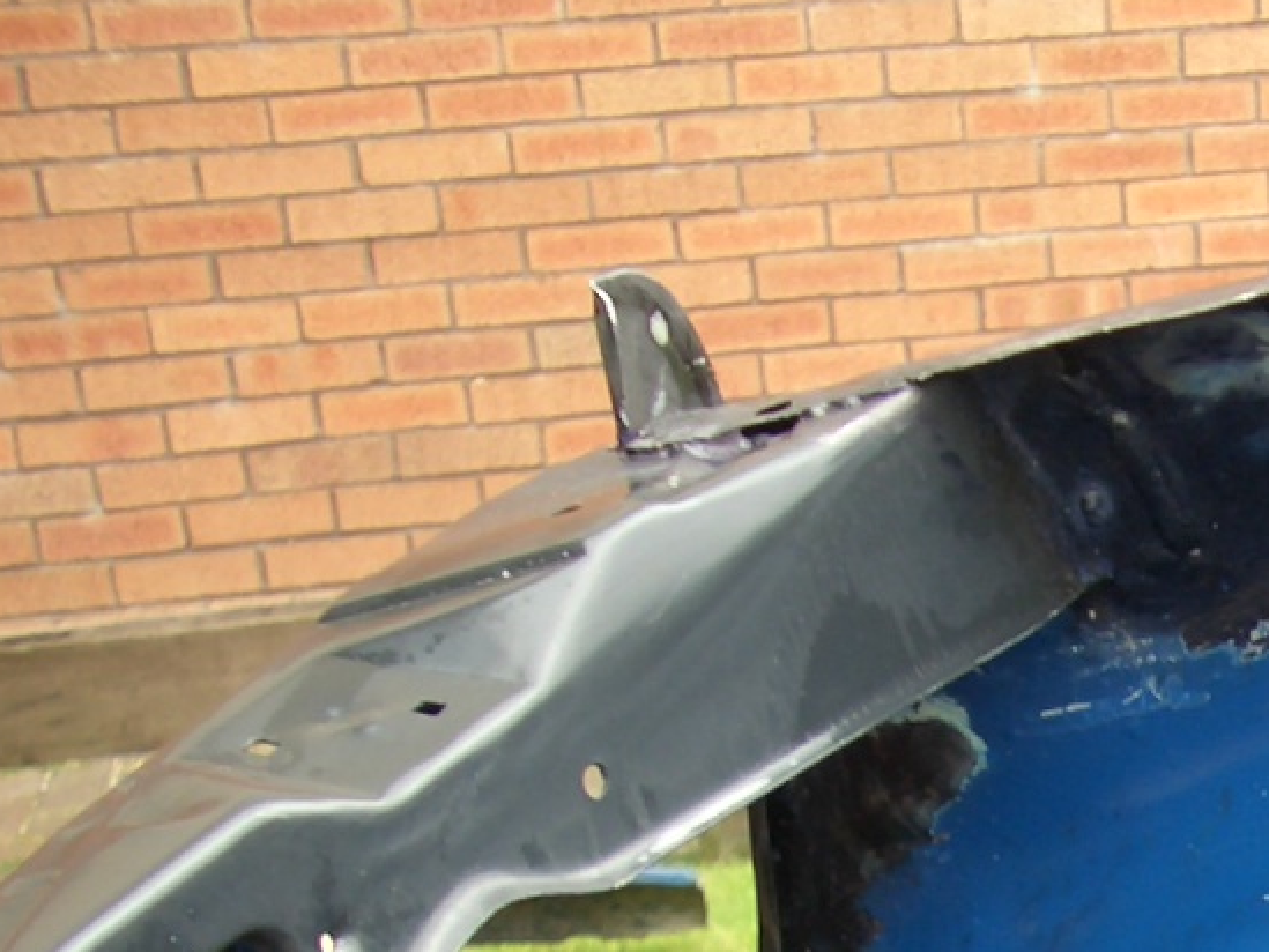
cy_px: 1349
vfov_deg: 13.8
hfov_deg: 18.0
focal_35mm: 102
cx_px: 1643
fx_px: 3740
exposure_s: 1/100
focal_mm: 5.8
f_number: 2.6
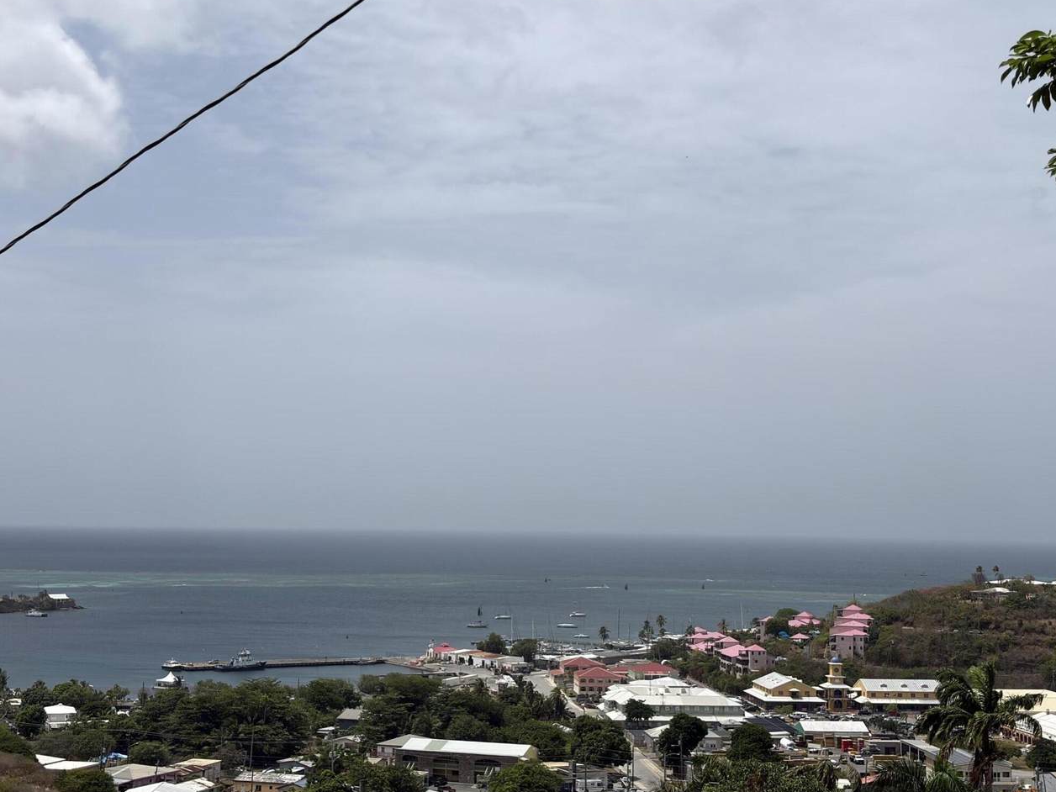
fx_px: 1617
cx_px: 537
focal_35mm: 53
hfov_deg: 36.2
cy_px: 392
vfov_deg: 27.5
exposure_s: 1/7813
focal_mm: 5.96
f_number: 1.6
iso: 40
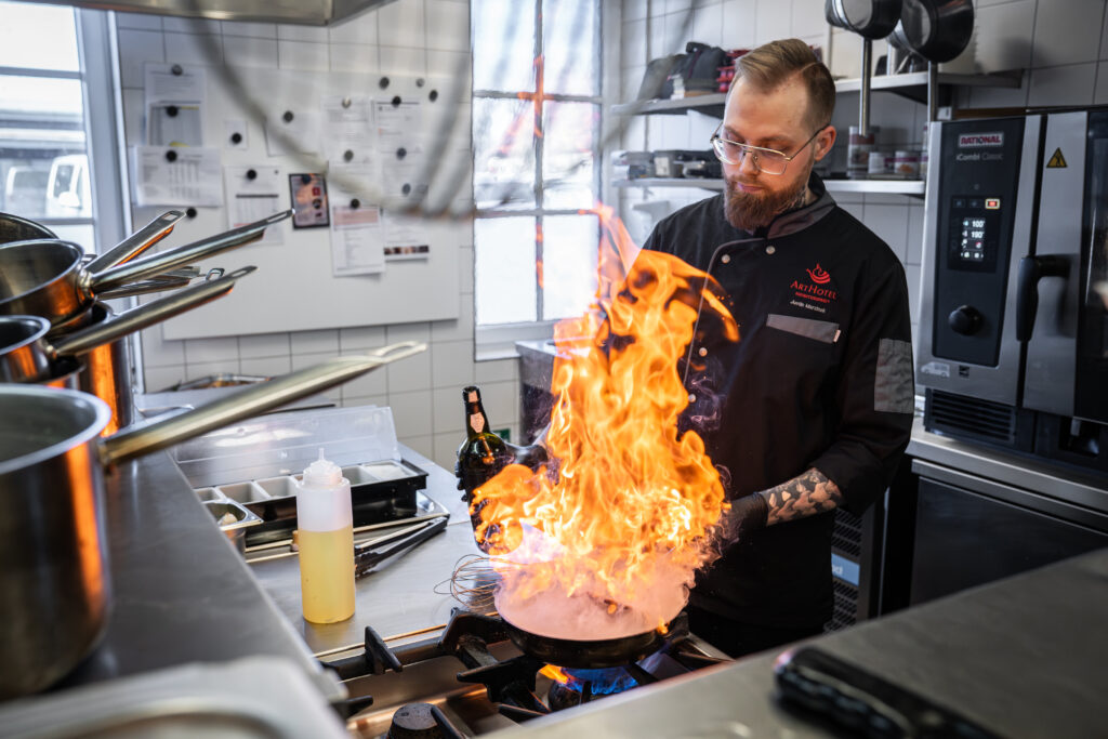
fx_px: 954
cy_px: 370
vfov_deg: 42.3
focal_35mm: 31
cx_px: 554
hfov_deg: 60.3
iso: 2500
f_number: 4
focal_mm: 31
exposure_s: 1/640
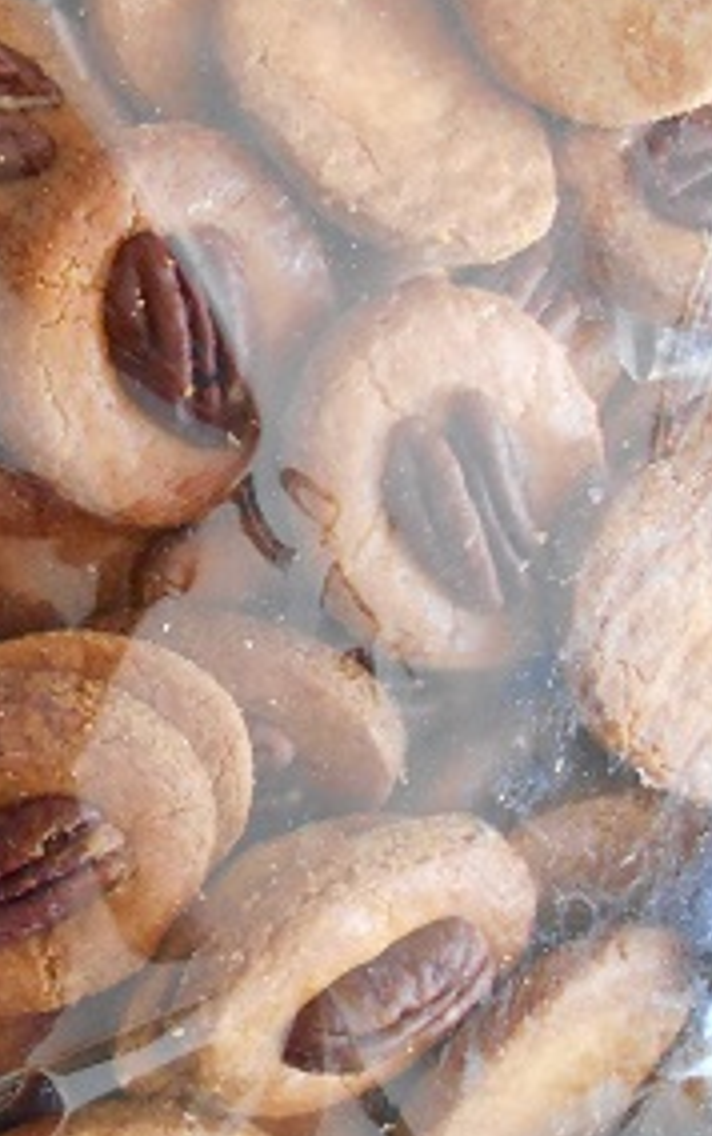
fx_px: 1921
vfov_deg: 32.9
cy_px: 460
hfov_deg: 18.3
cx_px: -396
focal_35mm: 62
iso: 360
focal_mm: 4.7
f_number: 3.4
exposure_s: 1/30
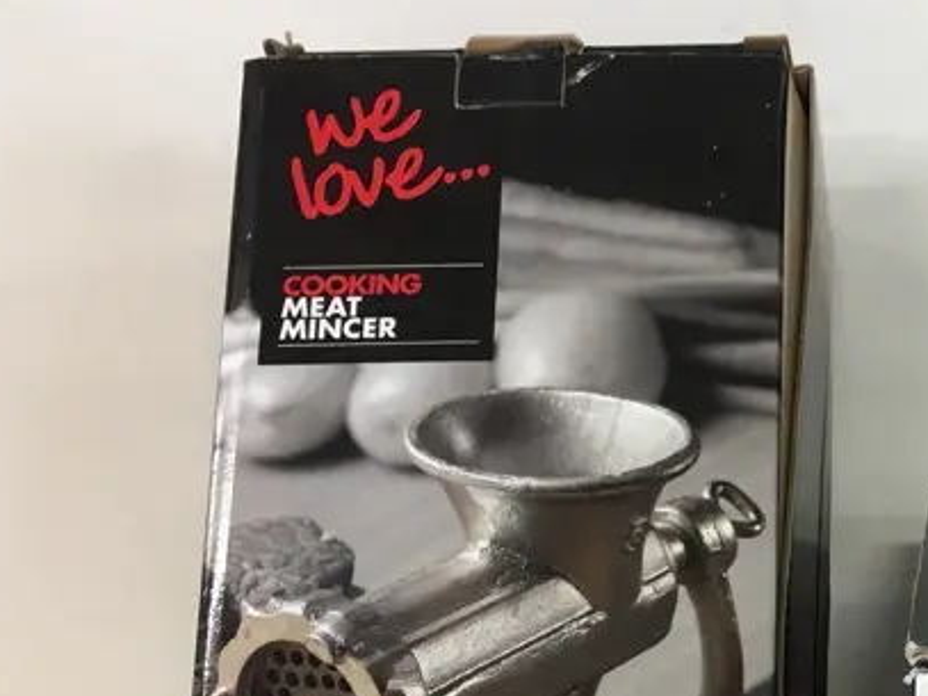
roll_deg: -0.5
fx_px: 1956
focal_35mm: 73
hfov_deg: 24.5
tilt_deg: -17.8
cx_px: 1067
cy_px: 785
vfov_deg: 19.2
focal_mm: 4.15
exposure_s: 1/17
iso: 40
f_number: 2.2
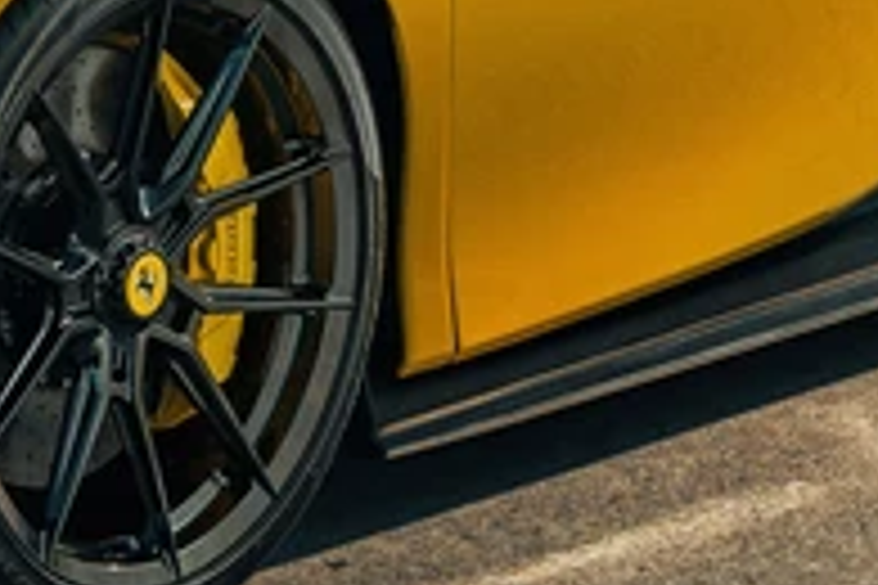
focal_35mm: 313
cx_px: 9
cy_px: -250
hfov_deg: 6.6
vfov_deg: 4.4
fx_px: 7632
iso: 100
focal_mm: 47.6
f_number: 7.1
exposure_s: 1/200
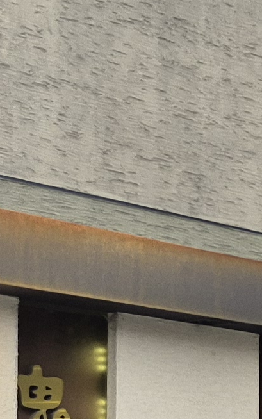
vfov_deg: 13.7
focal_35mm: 149
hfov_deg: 6.9
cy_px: 466
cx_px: 1033
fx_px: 1702
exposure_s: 1/180
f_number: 1.8
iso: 125
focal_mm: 5.4
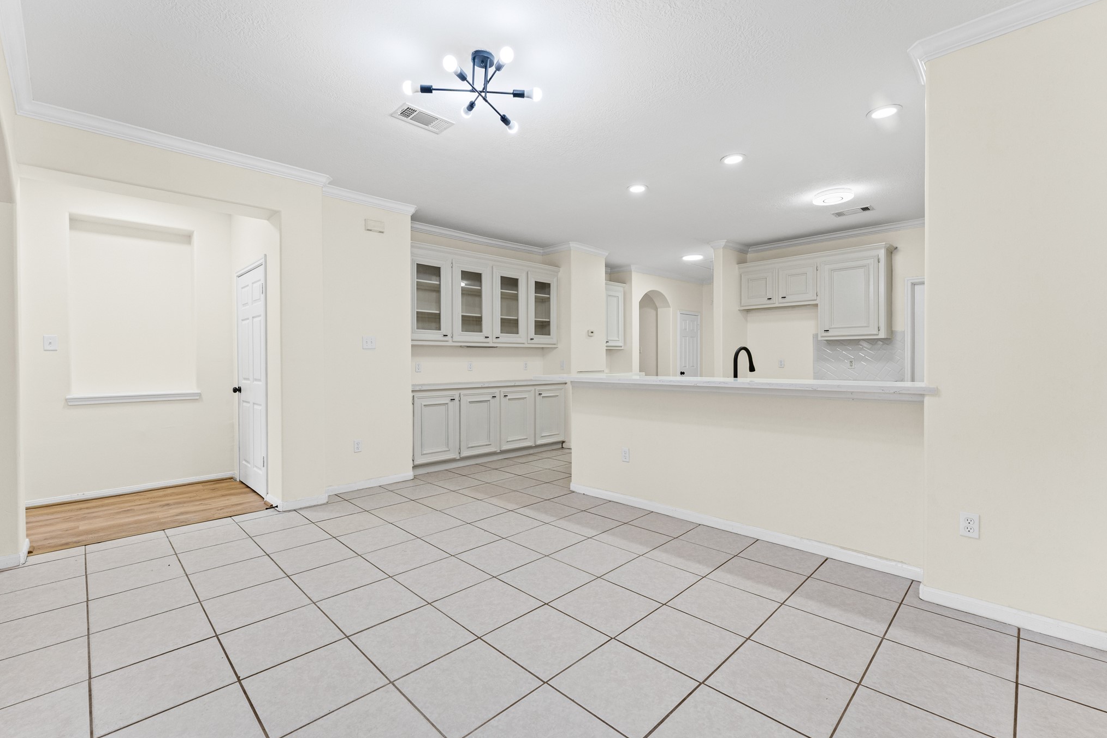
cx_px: 540
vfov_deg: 77.3
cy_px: 357
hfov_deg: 100.4
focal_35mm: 15
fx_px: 461
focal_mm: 14
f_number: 8
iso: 800
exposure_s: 1/13
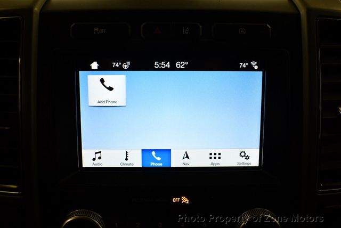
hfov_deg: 53.1
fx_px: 341
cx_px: 170
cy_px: 114
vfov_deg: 36.9
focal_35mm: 36
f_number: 3.5
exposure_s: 1/250
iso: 560
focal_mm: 18
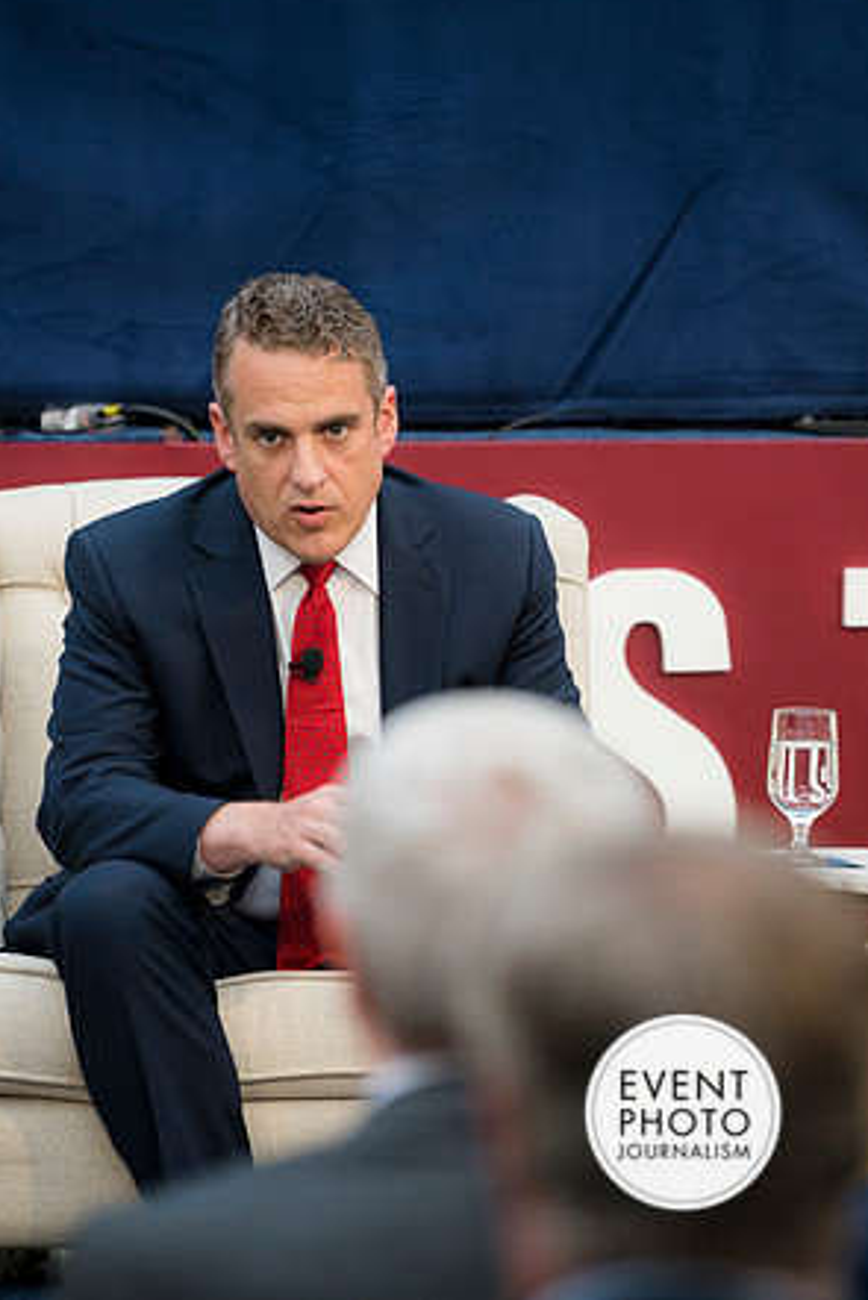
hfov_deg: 6.0
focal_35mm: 229
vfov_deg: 9.0
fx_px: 8275
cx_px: 435
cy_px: 641
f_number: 2.8
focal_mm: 150
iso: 400
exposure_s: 1/200
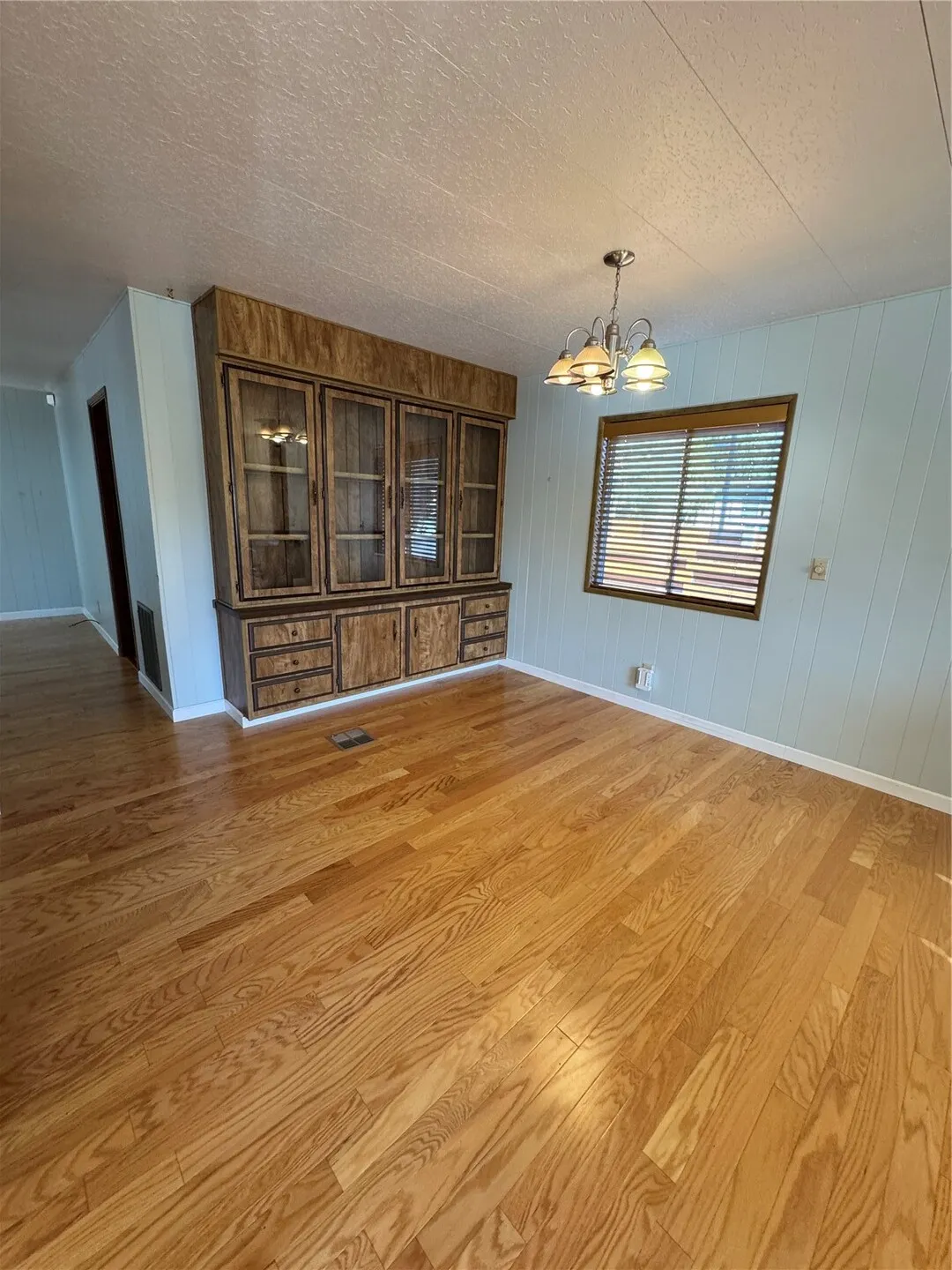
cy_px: 635
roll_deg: -1.2
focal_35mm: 14
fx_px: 513
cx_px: 476
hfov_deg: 85.7
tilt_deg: -13.7
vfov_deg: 102.1
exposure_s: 1/120
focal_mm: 2.22
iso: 250
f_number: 2.2
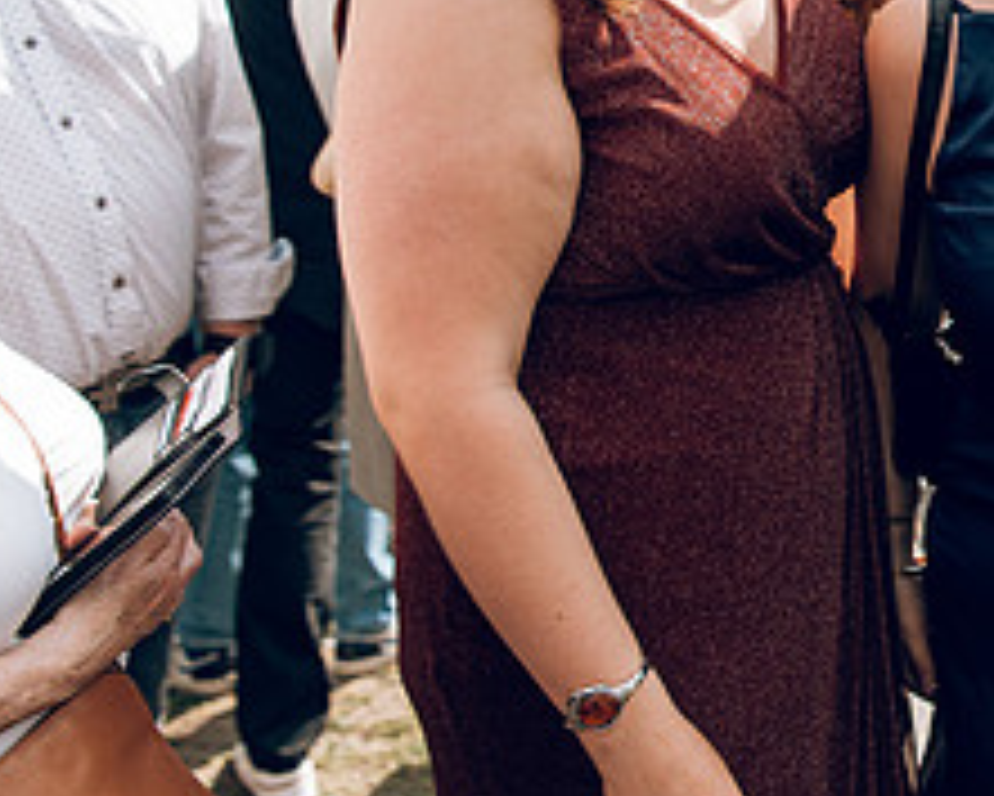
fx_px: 1736
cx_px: 1093
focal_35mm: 59
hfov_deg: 28.9
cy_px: 178
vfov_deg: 25.4
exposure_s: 1/1000
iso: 100
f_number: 2.8
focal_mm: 24
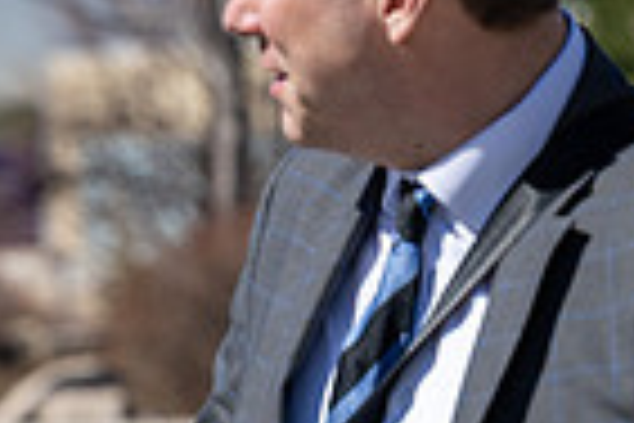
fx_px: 5160
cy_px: 686
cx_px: -225
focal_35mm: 293
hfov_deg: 7.0
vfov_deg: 4.7
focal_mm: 71
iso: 100
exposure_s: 1/3200
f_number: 2.8
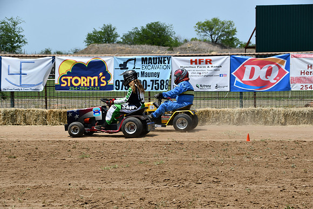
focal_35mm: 147
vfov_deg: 9.3
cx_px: 156
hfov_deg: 14.0
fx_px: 1278
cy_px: 104
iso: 100
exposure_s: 1/400
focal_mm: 98
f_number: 10
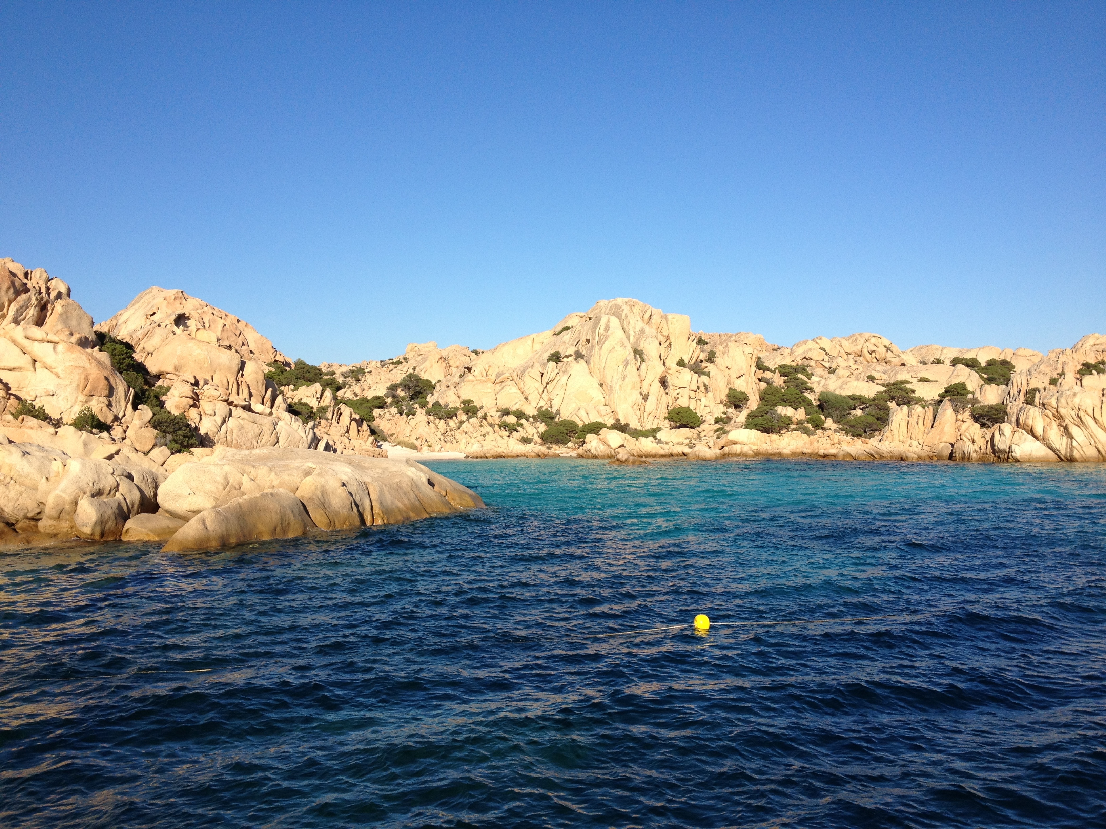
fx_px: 1118
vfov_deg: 40.7
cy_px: 414
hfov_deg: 52.6
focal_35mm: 35
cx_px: 553
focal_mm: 4.28
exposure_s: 1/1842
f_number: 2.4
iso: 64
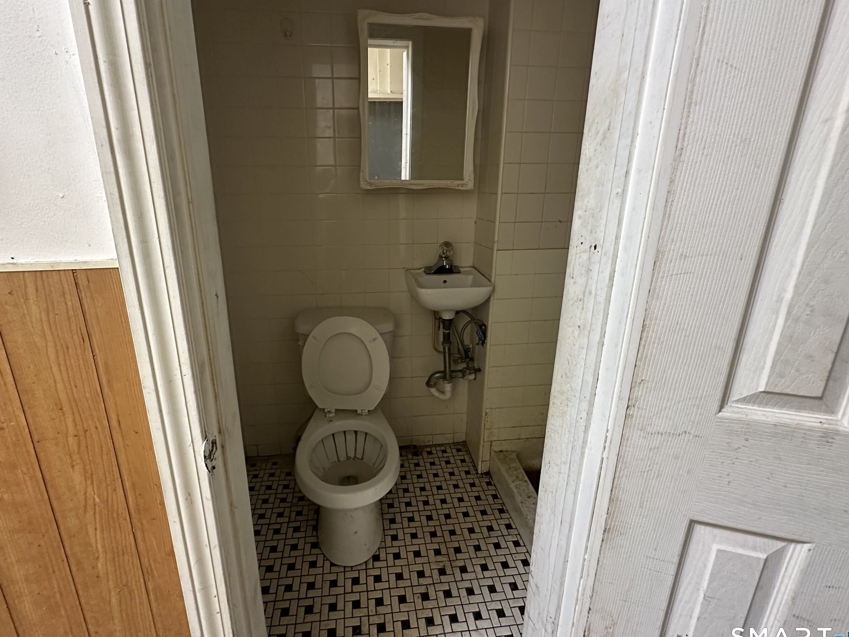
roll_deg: +0.4
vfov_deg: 77.9
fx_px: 392
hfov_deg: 94.3
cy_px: 289
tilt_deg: -15.3
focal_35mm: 16
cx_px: 390
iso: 500
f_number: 2.2
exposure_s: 1/60
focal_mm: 2.22
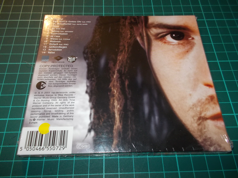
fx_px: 199
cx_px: 119
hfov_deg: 61.7
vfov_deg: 48.2
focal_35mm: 29
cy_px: 89
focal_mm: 4.1
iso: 200
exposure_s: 1/30
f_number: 3.3
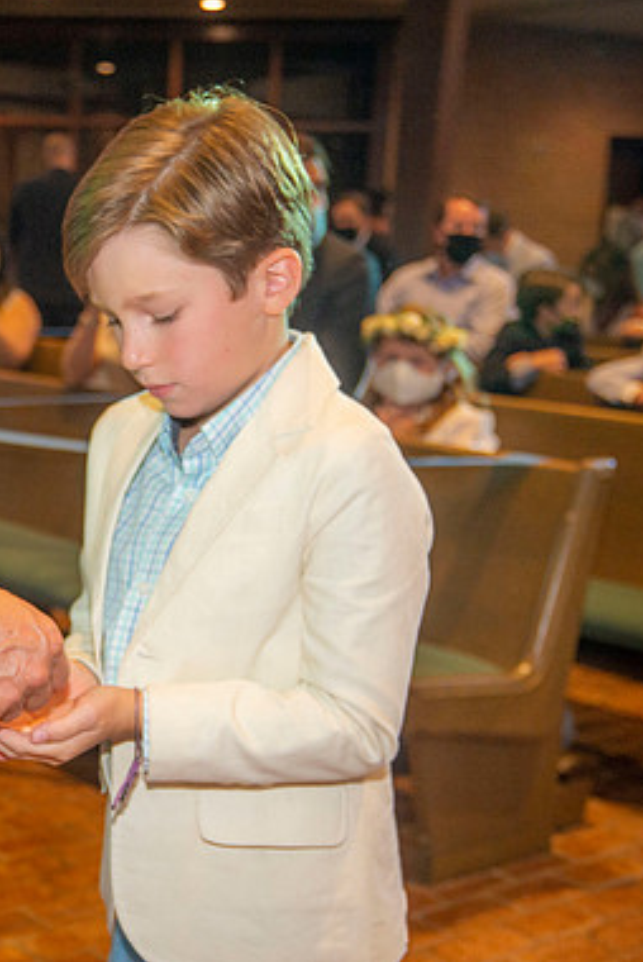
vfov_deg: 31.4
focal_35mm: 64
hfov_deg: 20.7
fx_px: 1711
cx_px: 38
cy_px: 476
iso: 1600
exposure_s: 1/200
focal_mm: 42
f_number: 5
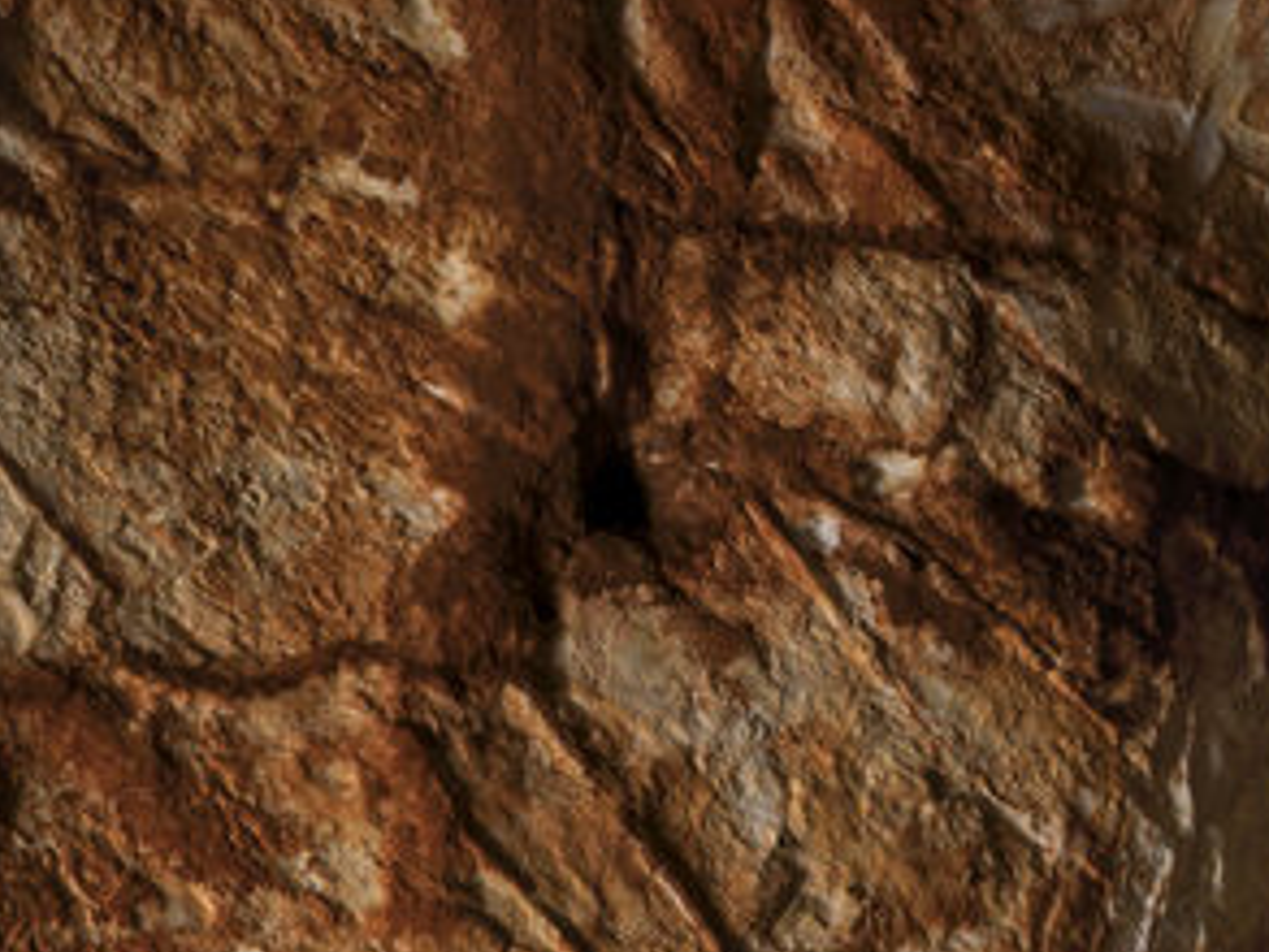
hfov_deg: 10.9
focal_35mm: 172
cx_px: 2044
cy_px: 2081
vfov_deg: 8.1
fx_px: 6308
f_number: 13
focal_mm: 18
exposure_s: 1
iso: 100
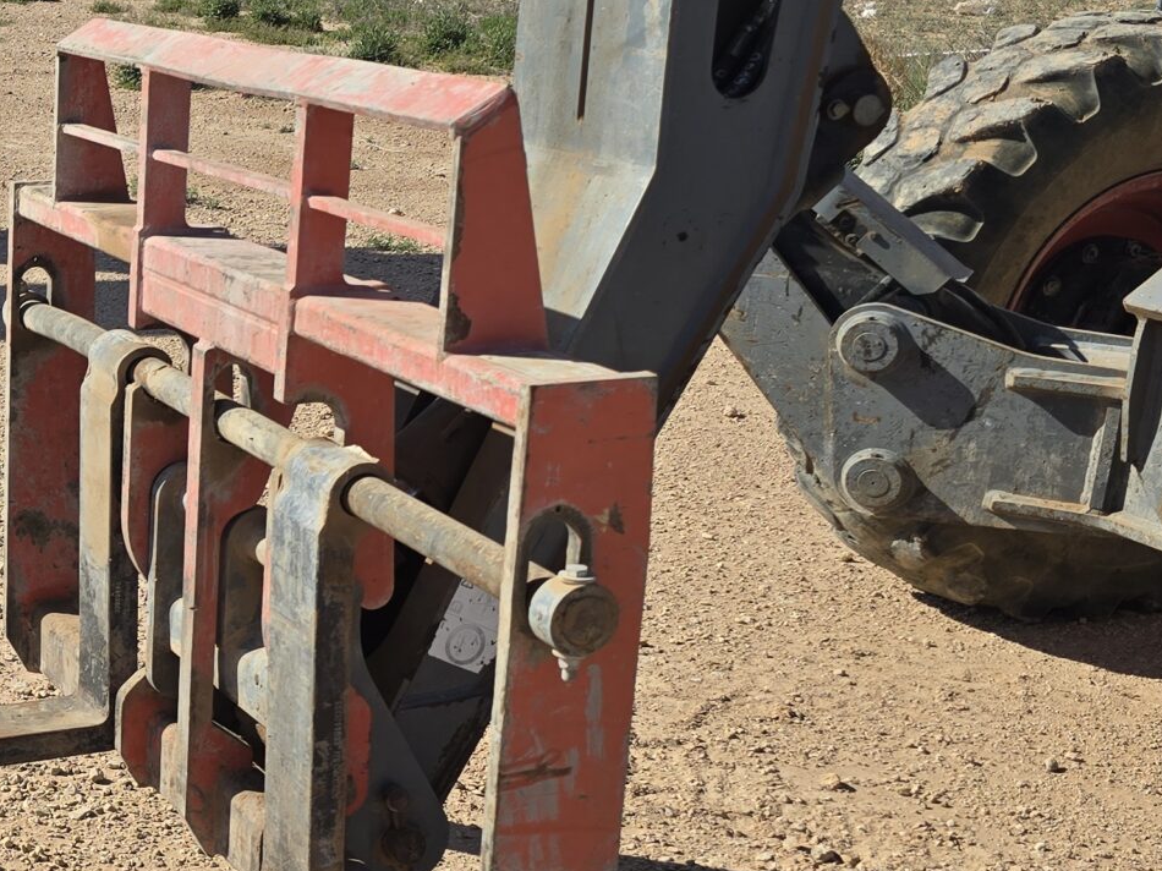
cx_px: -278
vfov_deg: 23.6
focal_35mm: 62
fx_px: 2081
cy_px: 467
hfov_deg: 27.1
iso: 12
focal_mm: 6.3
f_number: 1.7
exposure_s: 1/1076
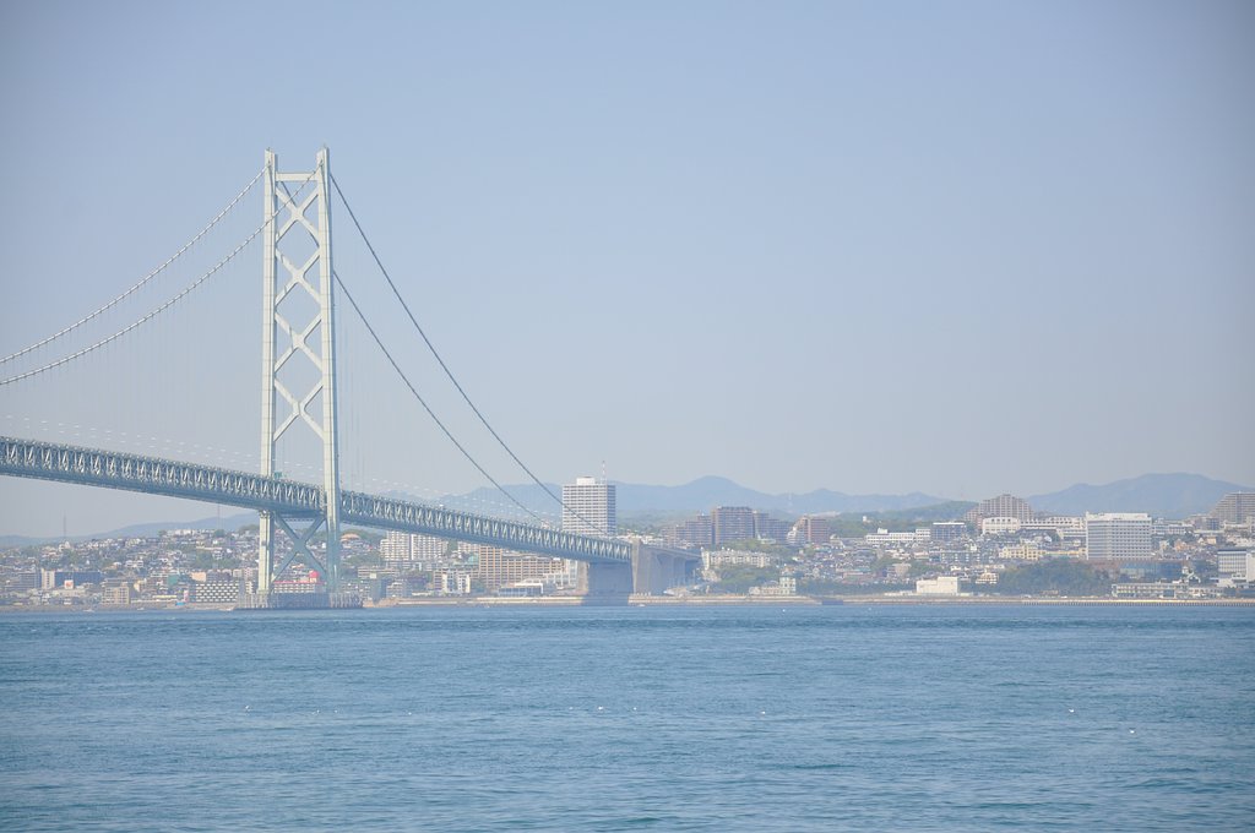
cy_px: 416
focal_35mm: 158
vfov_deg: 8.7
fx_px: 5484
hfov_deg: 13.1
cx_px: 628
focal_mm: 105
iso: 200
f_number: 7.1
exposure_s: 1/800
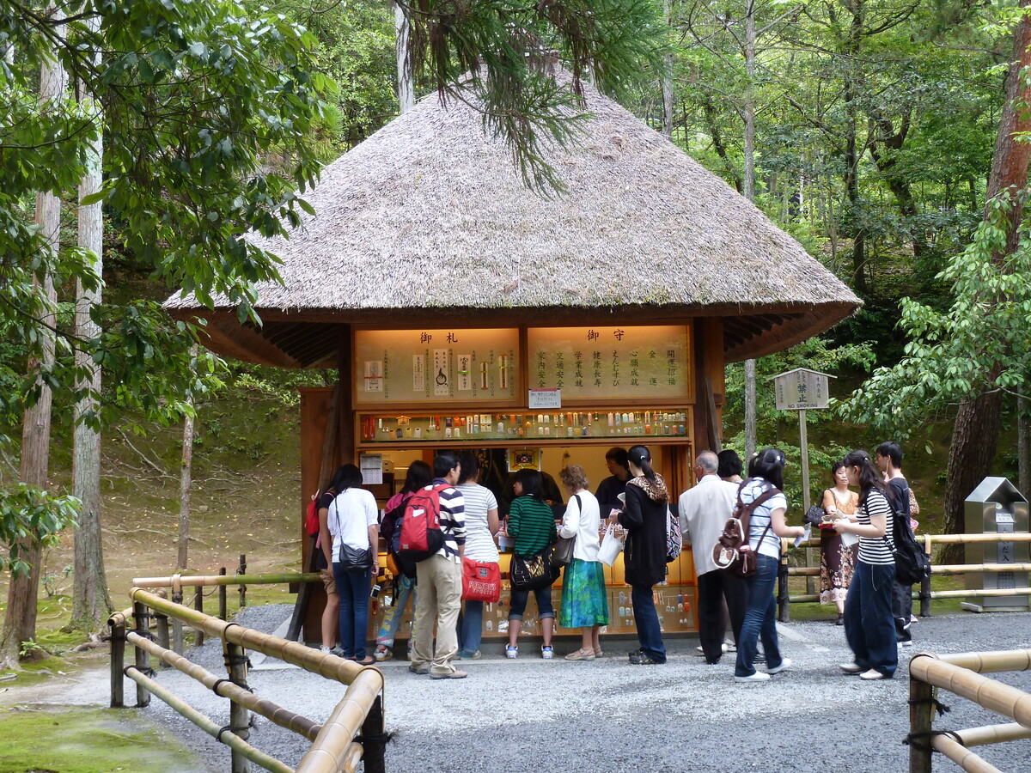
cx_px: 516
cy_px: 386
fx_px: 1430
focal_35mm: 48
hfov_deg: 39.7
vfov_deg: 30.3
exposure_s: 1/30
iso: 125
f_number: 3.8
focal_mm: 7.9
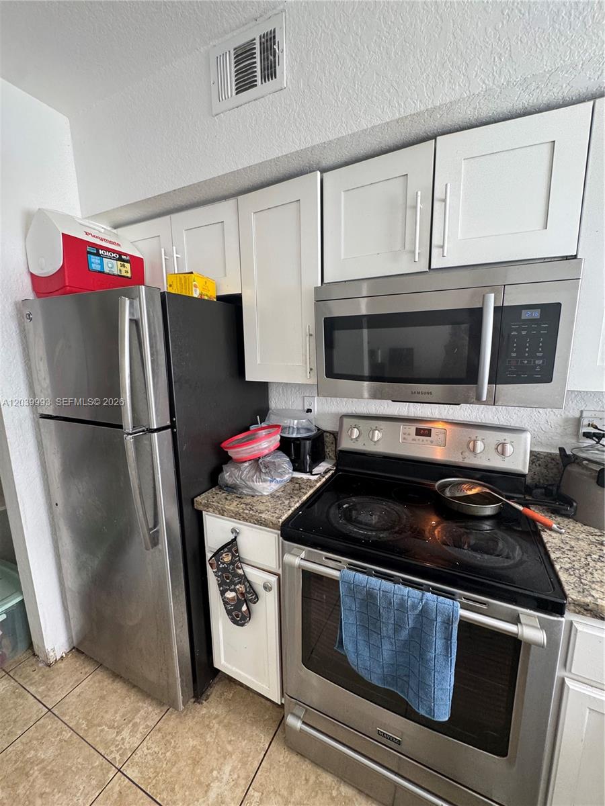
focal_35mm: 14
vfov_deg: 102.1
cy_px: 403
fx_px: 326
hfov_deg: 85.7
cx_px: 302
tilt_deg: -8.8
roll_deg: +1.3
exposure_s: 1/99
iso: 200
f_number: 2.2
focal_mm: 2.22
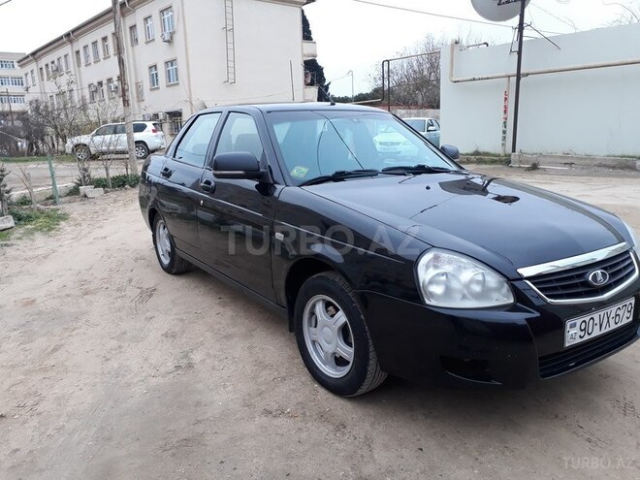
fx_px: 499
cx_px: 320
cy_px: 240
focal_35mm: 27
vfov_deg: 51.4
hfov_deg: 65.3
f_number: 1.9
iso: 64
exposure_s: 1/33
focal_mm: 3.6
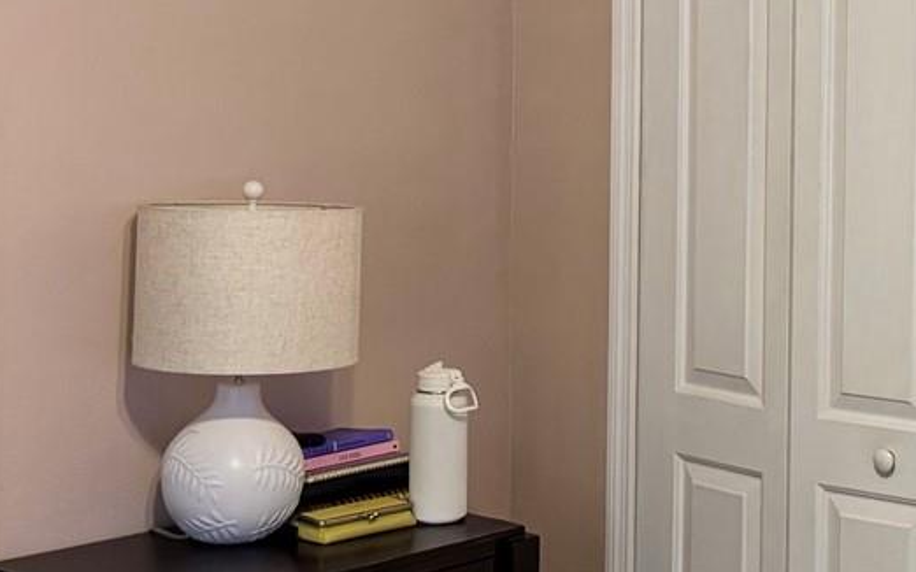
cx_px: 748
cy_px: 112
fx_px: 1947
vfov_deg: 16.6
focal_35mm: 78
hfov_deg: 26.0
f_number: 1.78
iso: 320
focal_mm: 6.76
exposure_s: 1/60
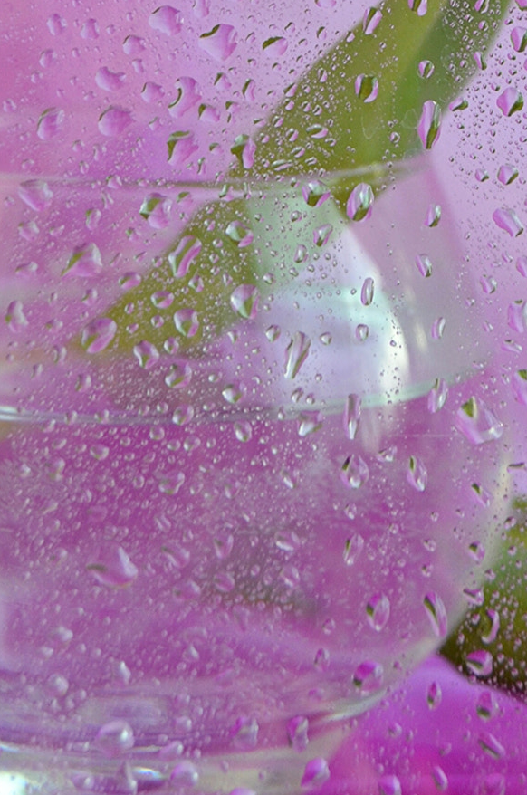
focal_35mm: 91
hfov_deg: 14.8
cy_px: 62
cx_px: 464
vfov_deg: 21.8
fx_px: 2006
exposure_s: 1/125
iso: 400
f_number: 5.6
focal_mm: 26
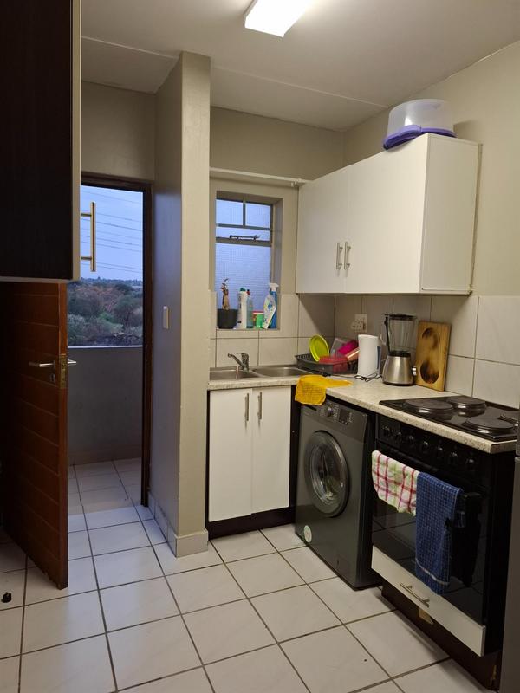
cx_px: 260
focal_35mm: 23
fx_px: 461
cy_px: 346
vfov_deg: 73.9
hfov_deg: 58.9
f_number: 1.8
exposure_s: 1/50
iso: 250
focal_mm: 5.54
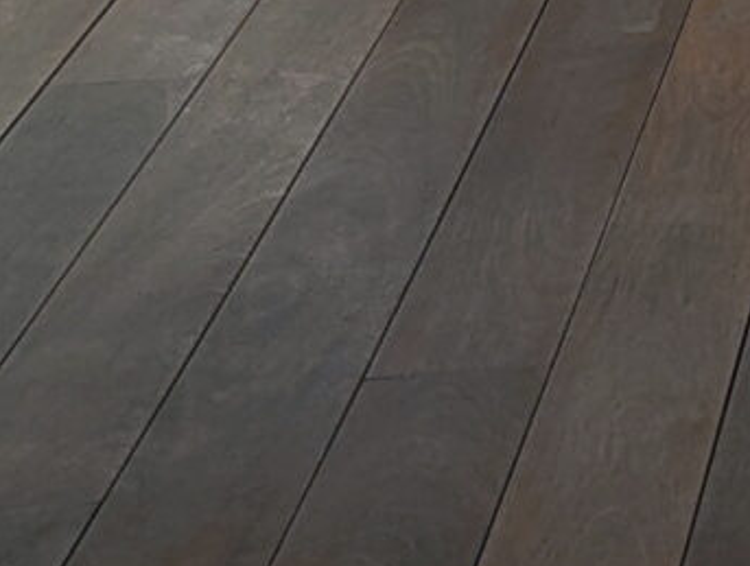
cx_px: 1677
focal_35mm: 179
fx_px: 3888
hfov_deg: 9.9
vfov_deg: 7.6
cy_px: -955
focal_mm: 6.81
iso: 44
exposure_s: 1/25.2
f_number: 1.85
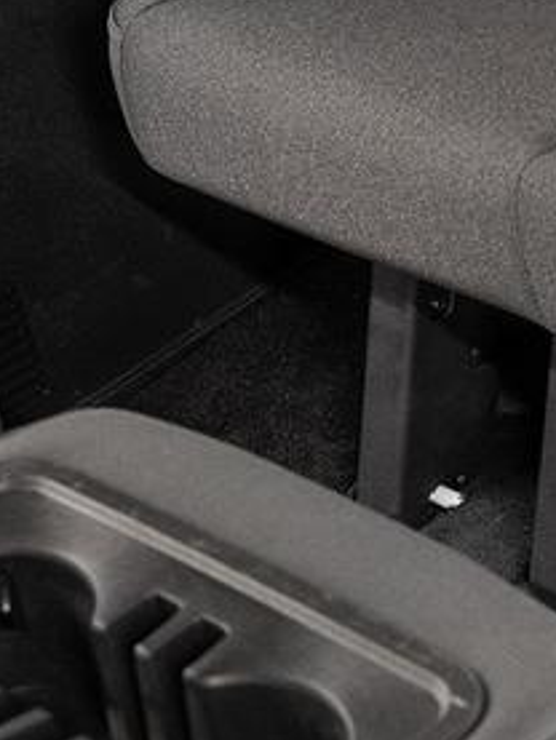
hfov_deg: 11.4
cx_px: 1016
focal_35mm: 120
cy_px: -16
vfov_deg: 16.1
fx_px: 2568
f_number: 4
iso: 640
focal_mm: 24
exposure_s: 1/10
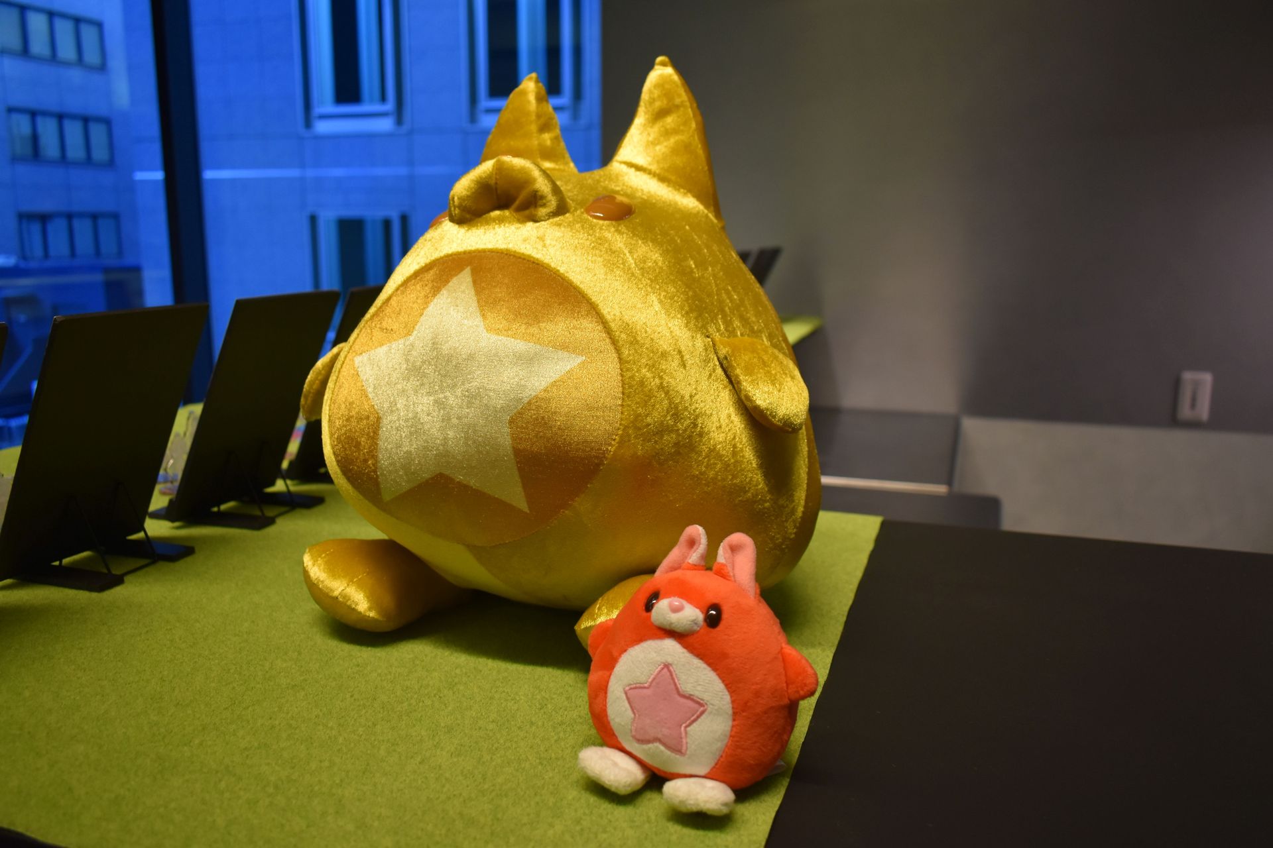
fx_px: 1061
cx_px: 636
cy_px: 424
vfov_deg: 43.6
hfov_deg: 61.9
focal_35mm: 30
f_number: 4
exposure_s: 1/60
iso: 640
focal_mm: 20
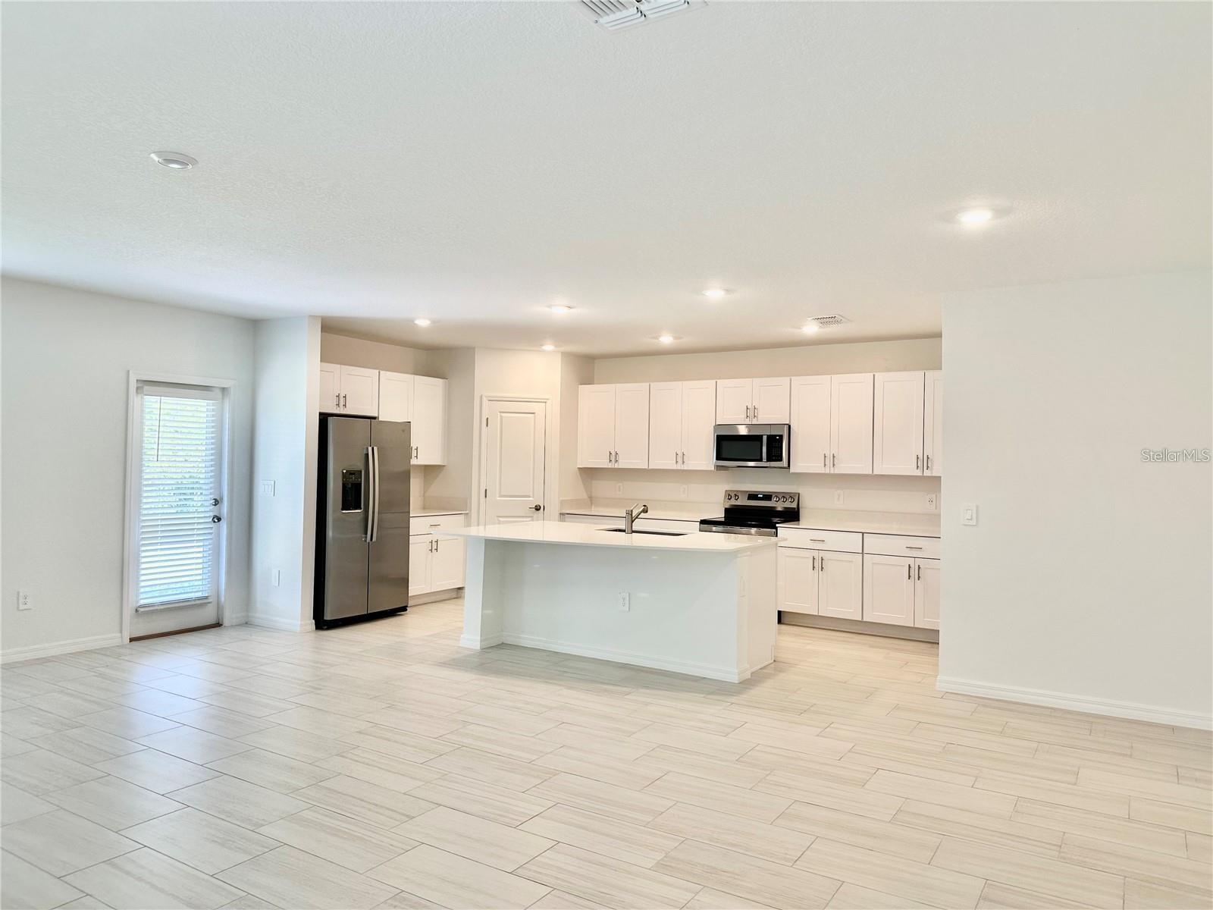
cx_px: 606
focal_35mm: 24
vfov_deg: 56.8
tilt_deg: +0.9
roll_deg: -2.0
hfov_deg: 71.6
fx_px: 841
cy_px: 455
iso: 100
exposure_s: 1/132
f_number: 1.78
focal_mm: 6.86
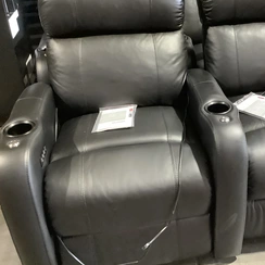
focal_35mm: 45
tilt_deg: -26.9
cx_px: 191
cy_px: 106
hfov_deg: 36.9
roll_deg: +1.6
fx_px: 390
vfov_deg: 37.4
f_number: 2.4
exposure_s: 1/30
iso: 640
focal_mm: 3.3
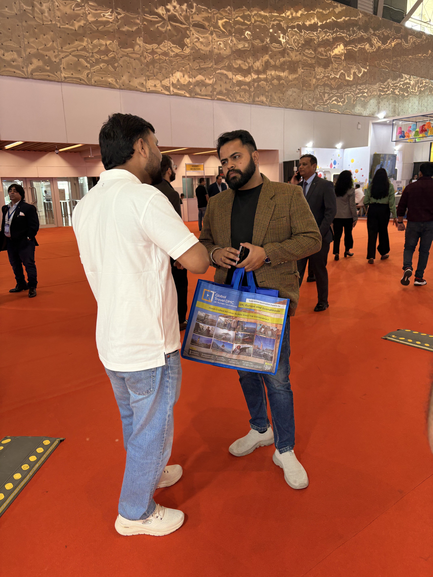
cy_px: 288
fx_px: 434
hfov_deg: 53.1
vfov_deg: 67.3
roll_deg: +2.4
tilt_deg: -13.0
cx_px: 216
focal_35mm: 26
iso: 64
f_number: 1.6
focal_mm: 5.96
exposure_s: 1/100
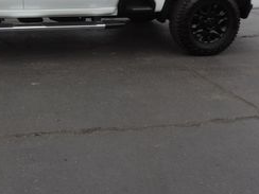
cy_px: 0
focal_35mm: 63
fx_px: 471
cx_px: 41
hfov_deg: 29.8
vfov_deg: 22.4
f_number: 3
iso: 80
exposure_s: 1/400
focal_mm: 4.3
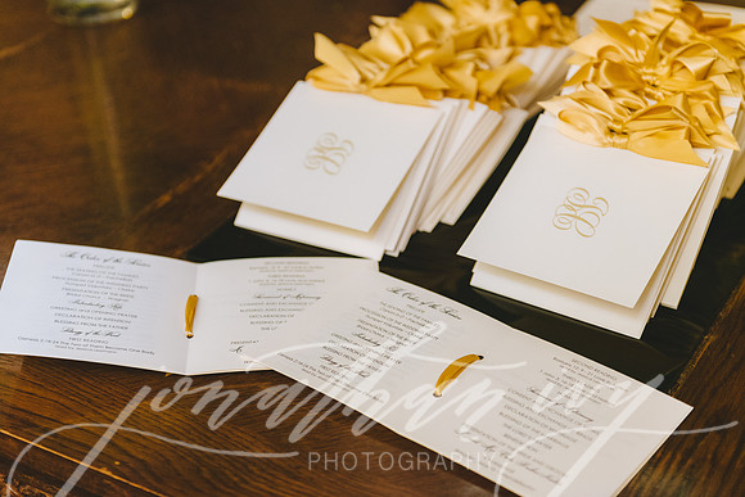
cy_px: 248
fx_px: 1283
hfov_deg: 32.4
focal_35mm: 62
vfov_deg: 21.9
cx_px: 372
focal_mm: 62
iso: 3200
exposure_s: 1/125
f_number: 2.8
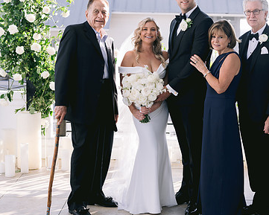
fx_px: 605
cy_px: 90
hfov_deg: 25.0
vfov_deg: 20.2
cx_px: 173
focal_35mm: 76
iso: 200
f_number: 2.8
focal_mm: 50
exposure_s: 1/800
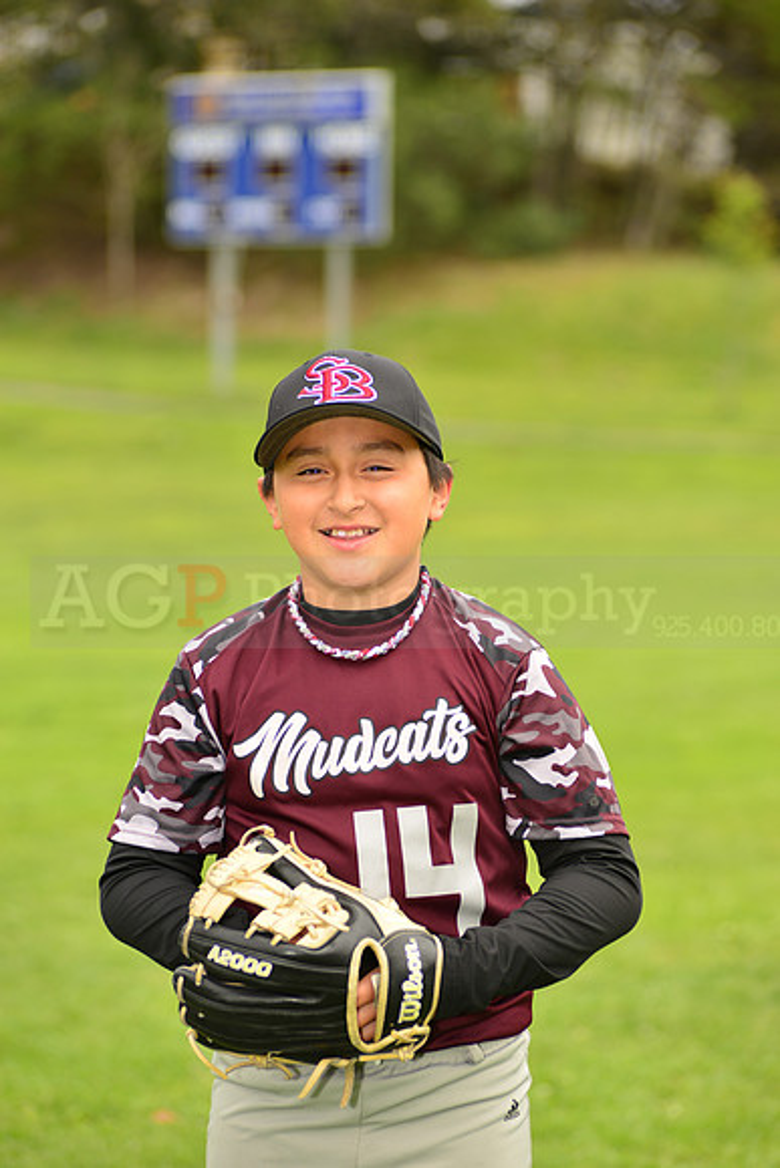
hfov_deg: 9.5
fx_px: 4709
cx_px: 390
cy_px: 584
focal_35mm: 145
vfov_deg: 14.2
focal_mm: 145
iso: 100
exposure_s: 1/250
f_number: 5
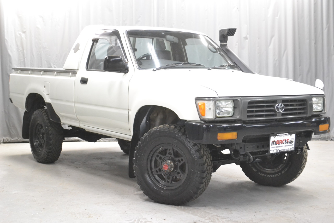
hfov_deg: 36.9
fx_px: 501
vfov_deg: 25.1
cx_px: 167
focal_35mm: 54
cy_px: 112
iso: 3200
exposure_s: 1/40
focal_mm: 36
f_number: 5
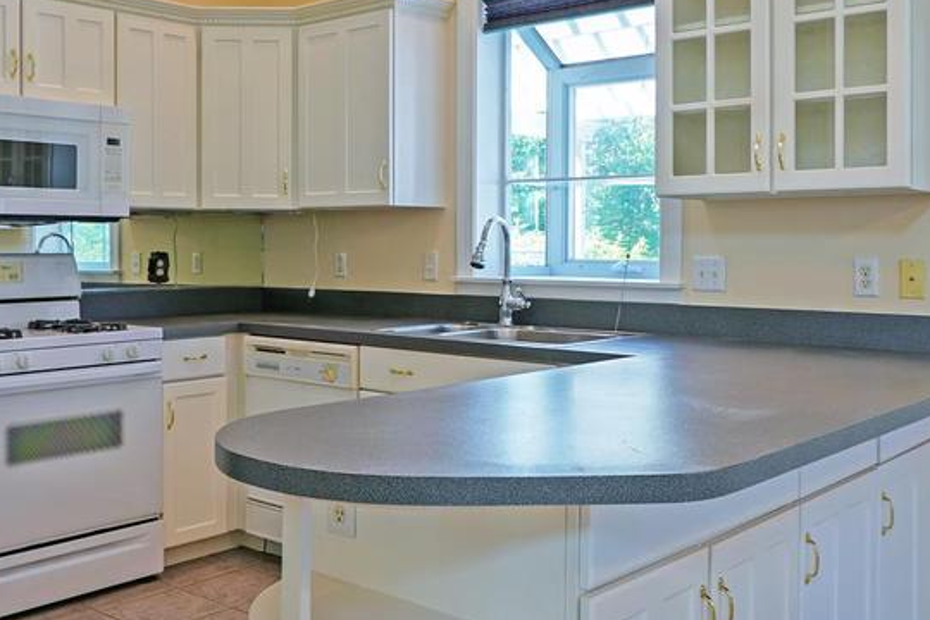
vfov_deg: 33.3
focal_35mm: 40
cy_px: 253
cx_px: 453
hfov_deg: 48.5
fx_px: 1033
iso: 100
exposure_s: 1/40
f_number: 3.2
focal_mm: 10
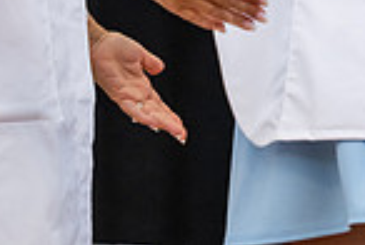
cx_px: 148
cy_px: -236
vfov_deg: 3.1
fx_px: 4430
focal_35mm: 436
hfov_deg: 4.7
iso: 1600
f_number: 3.5
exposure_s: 1/200
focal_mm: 110
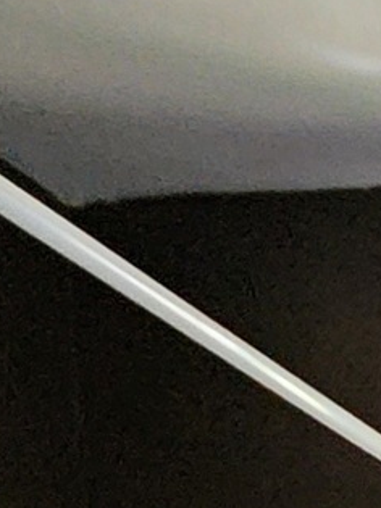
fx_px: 1395
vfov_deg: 14.6
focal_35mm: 95
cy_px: 1169
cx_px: 835
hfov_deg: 12.9
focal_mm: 2.2
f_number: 2.2
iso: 640
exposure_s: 1/30
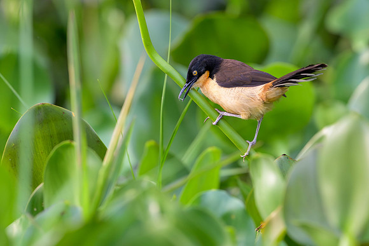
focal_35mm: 779
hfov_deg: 2.6
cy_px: 91
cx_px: 197
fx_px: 7989
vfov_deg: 1.8
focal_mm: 400
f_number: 5
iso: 1600
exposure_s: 1/1600
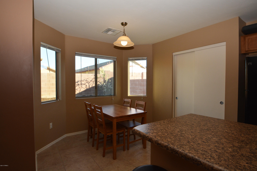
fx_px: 128
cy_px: 86
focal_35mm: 18
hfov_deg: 90.0
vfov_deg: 67.4
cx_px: 128
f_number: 14
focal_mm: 12
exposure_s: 1/60
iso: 400
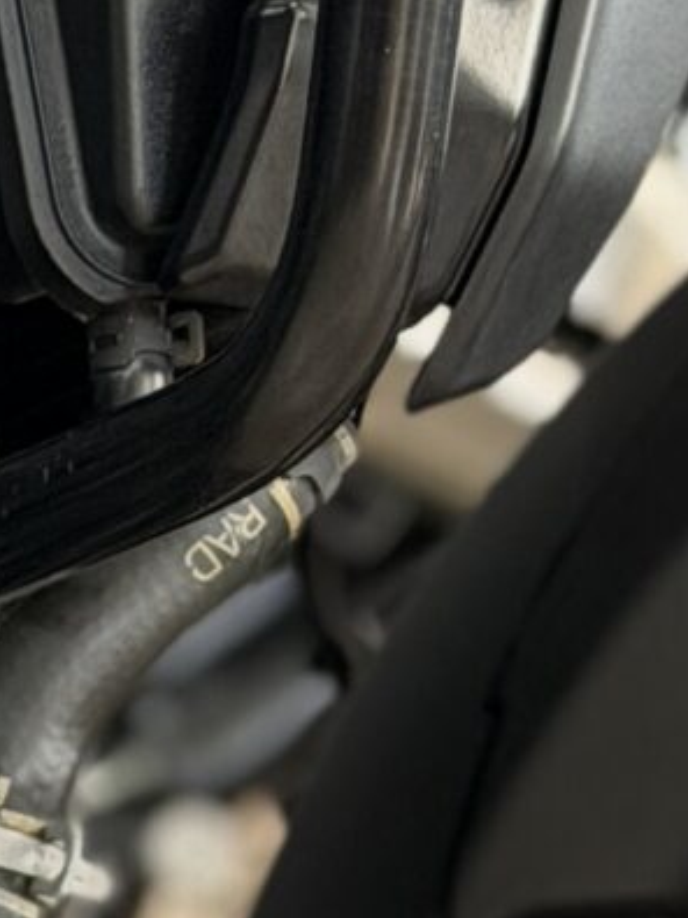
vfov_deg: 6.3
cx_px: -981
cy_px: 960
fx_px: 8246
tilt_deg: -4.7
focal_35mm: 311
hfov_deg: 4.7
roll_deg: +2.3
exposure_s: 1/50
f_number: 1.78
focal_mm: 6.76
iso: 100
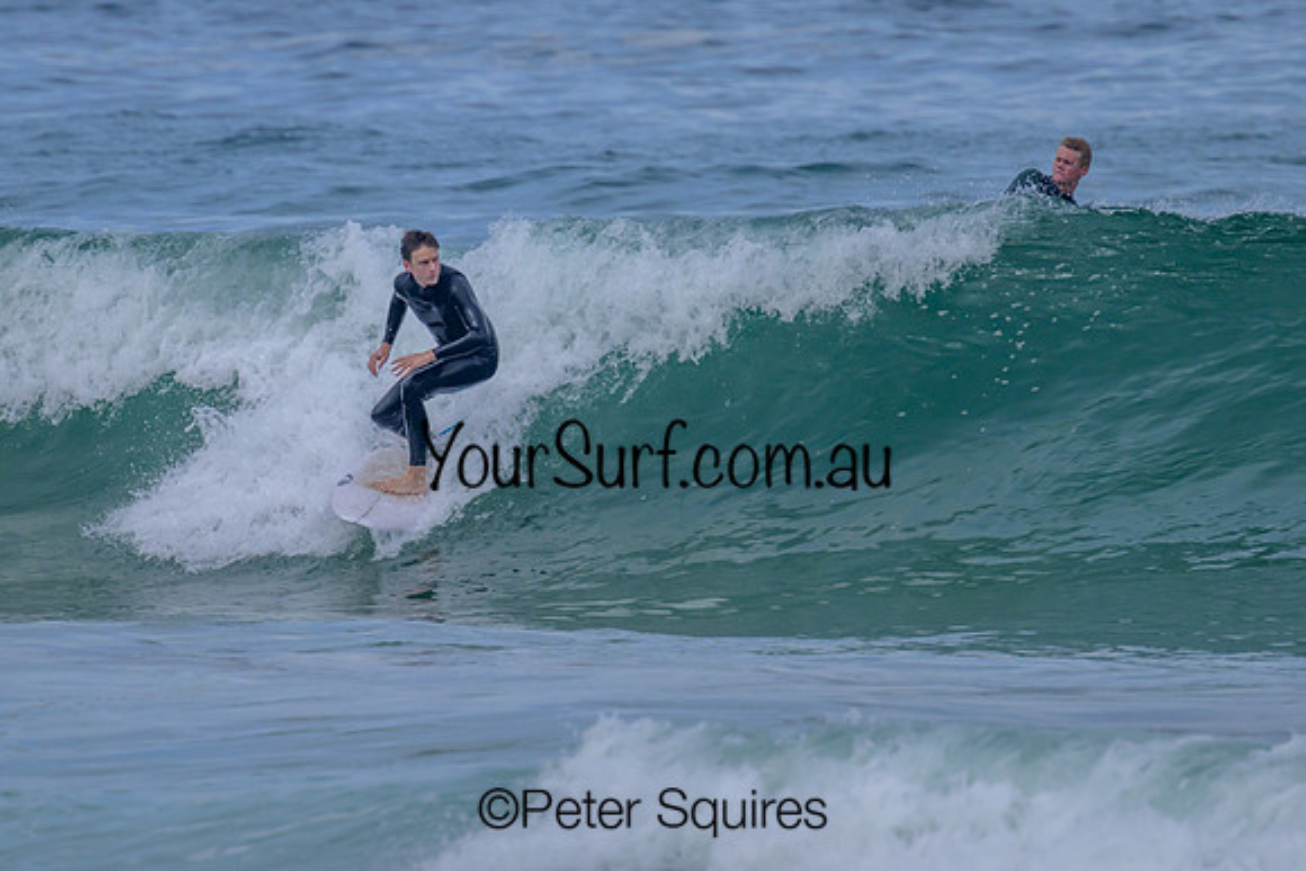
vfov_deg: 1.3
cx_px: 591
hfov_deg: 1.9
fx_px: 39066
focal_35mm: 1077
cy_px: 349
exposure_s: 1/2000
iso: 720
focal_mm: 800
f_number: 11
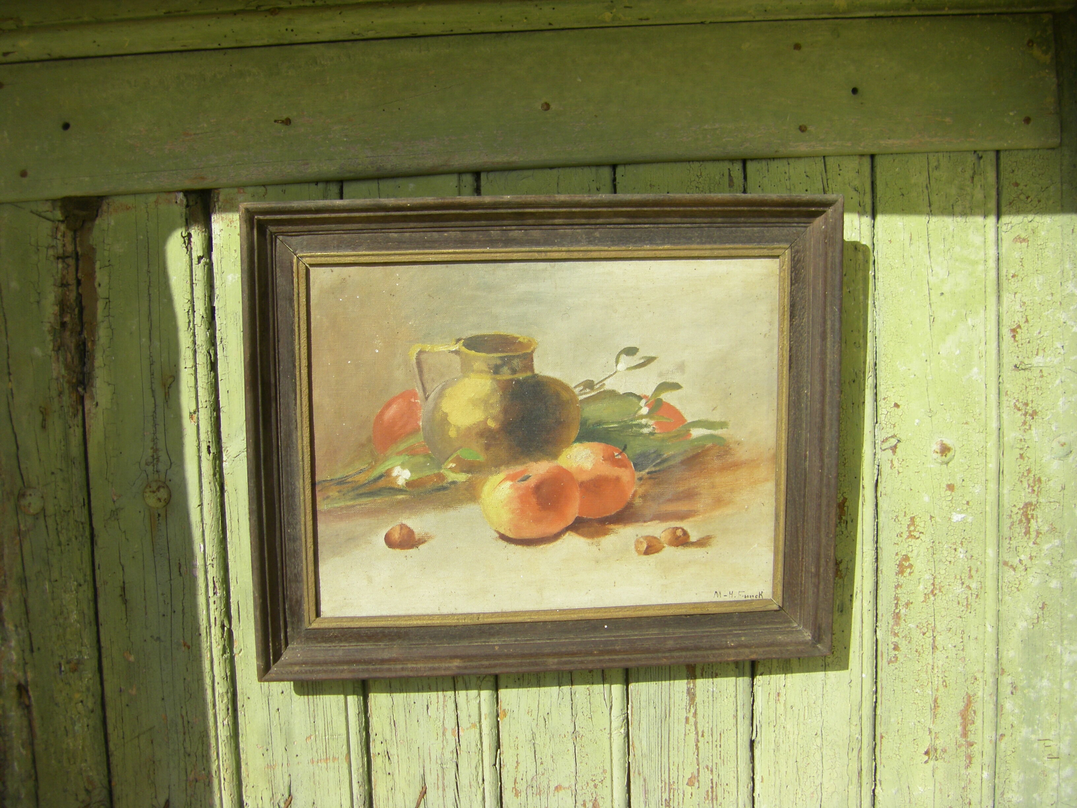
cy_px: 404
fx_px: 1182
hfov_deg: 49.0
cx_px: 538
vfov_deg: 37.7
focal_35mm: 38
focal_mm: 6.3
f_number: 7
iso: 64
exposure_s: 1/160
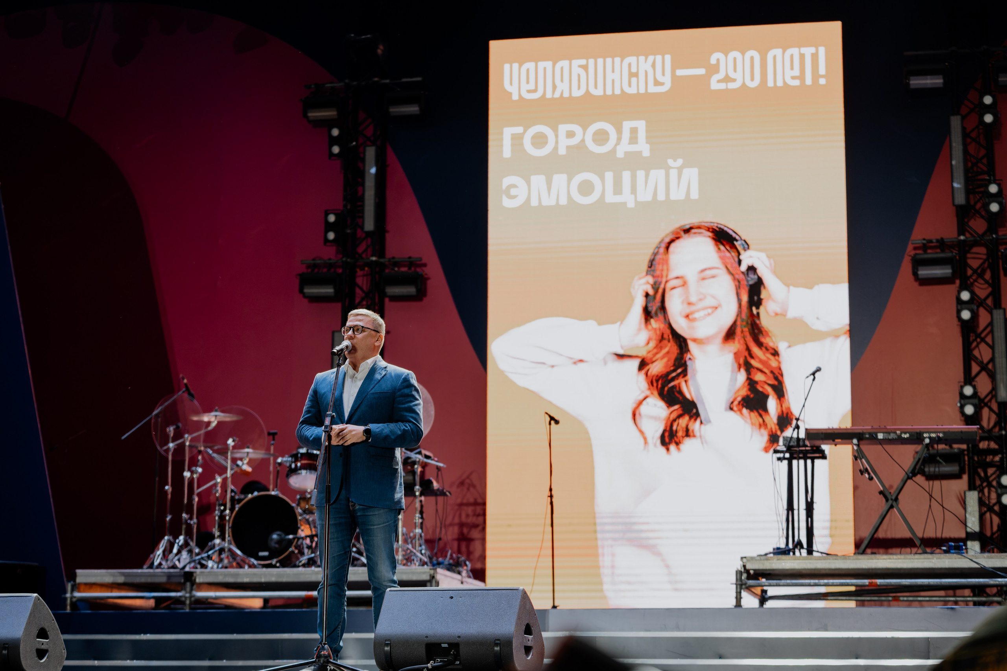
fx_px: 2014
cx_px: 504
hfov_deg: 28.1
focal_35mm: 72
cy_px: 336
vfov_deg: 18.9
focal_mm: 72
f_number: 2.8
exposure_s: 1/400
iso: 640
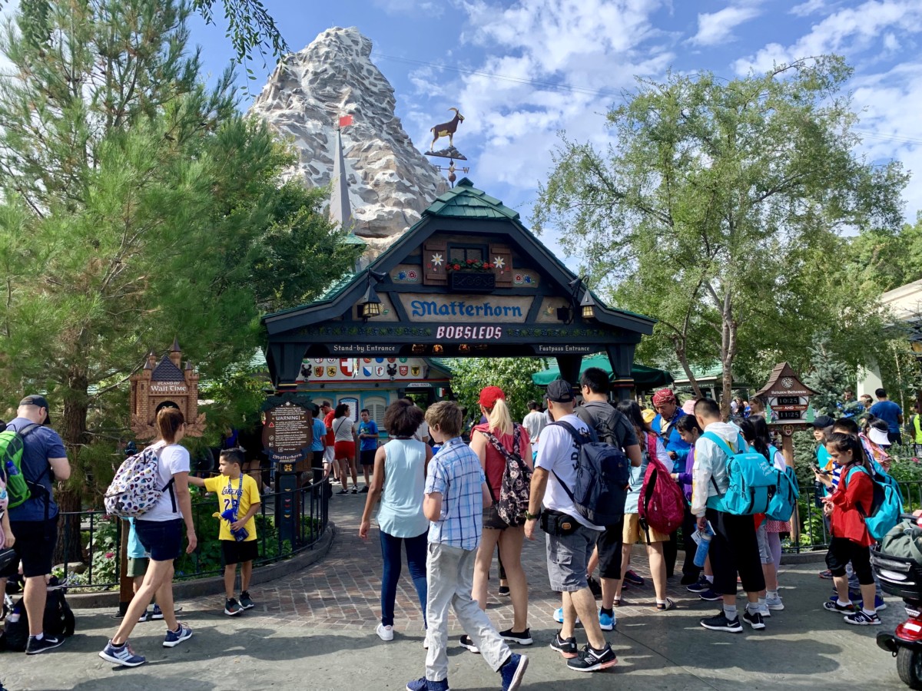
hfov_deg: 67.3
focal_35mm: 26
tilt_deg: +8.2
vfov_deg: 53.1
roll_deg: +1.3
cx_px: 461
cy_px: 346
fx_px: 693
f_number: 1.8
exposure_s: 1/849
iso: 25
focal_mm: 4.25
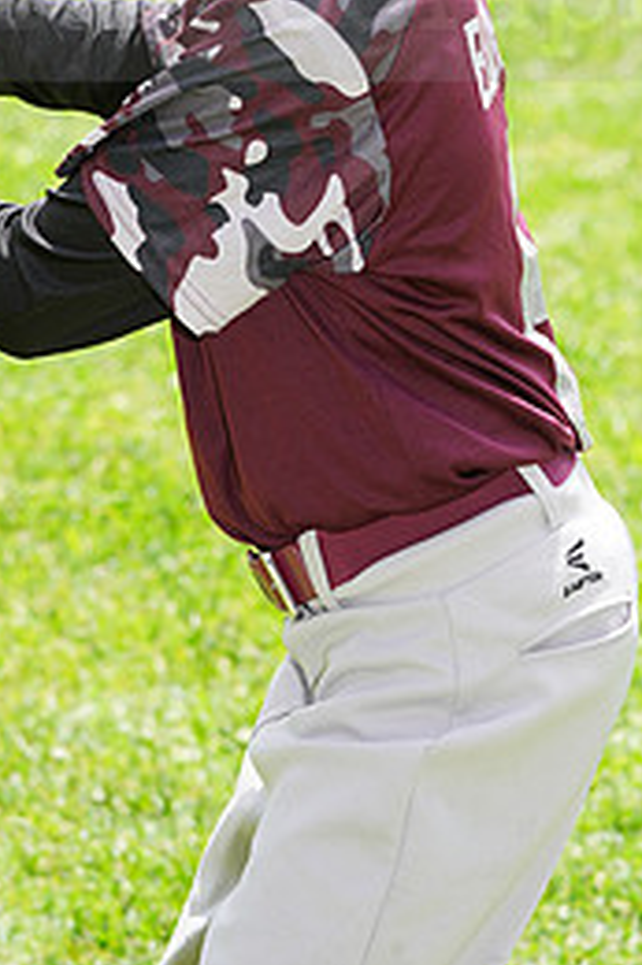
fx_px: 8731
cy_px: -37
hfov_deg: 4.2
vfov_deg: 6.3
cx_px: 275
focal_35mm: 326
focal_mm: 146
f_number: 8
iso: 200
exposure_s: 1/200
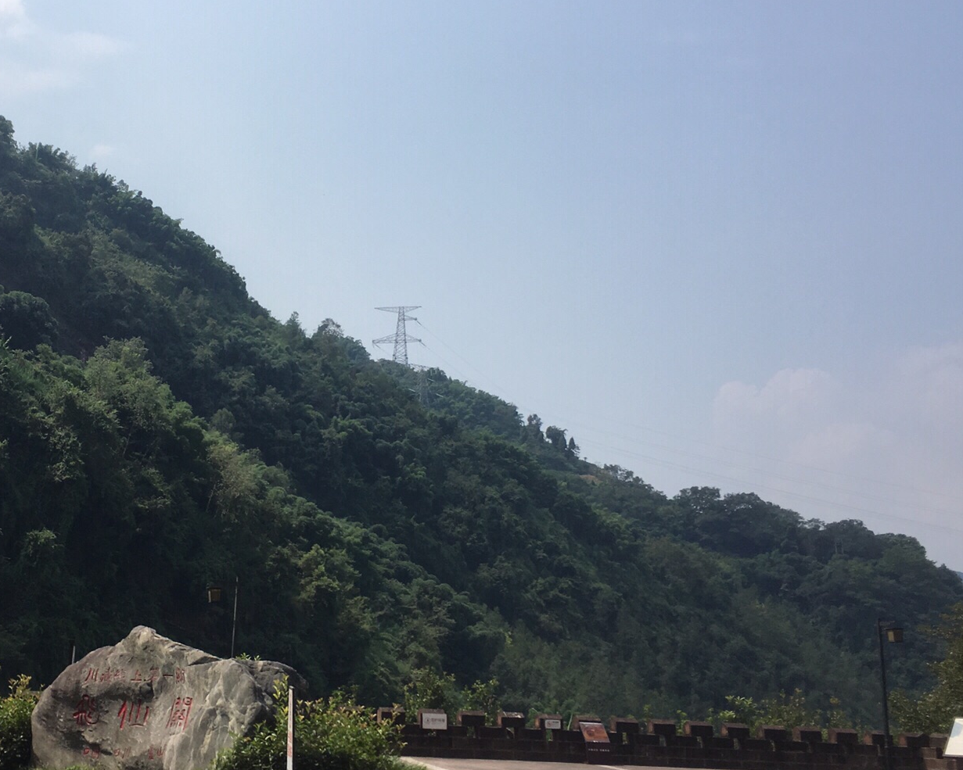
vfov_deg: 32.7
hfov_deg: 39.5
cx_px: 273
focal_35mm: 46
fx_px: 1311
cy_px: 369
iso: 25
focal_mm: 4.15
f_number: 2.2
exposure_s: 1/2198
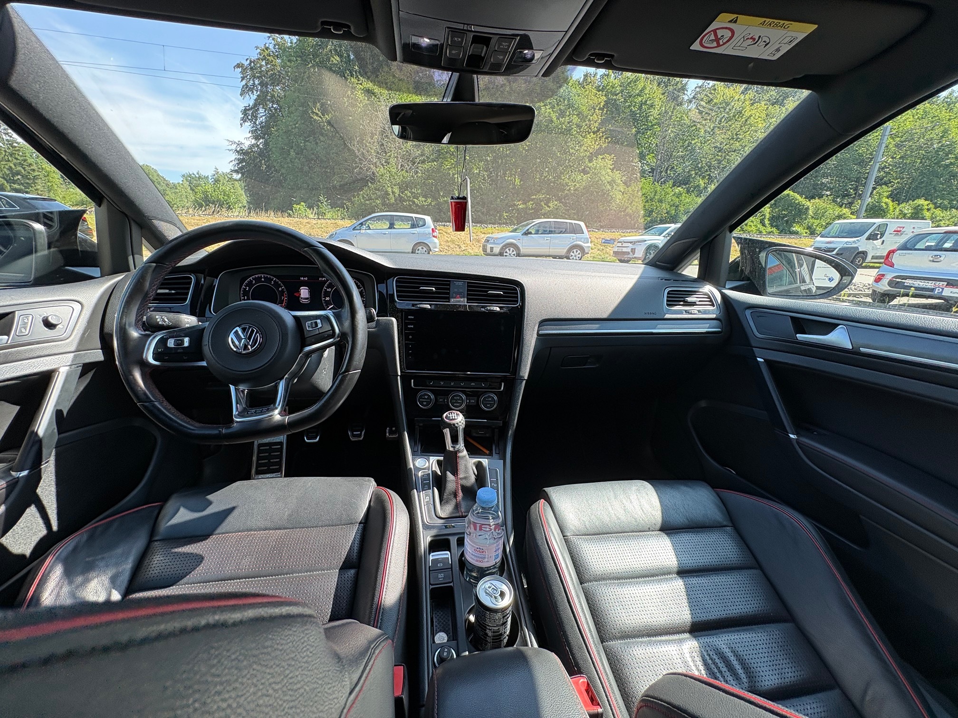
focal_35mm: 14
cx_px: 479
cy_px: 359
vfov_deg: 85.7
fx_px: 387
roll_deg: -2.8
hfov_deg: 102.1
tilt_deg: -16.2
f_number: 2.2
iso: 40
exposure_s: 1/119
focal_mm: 2.22
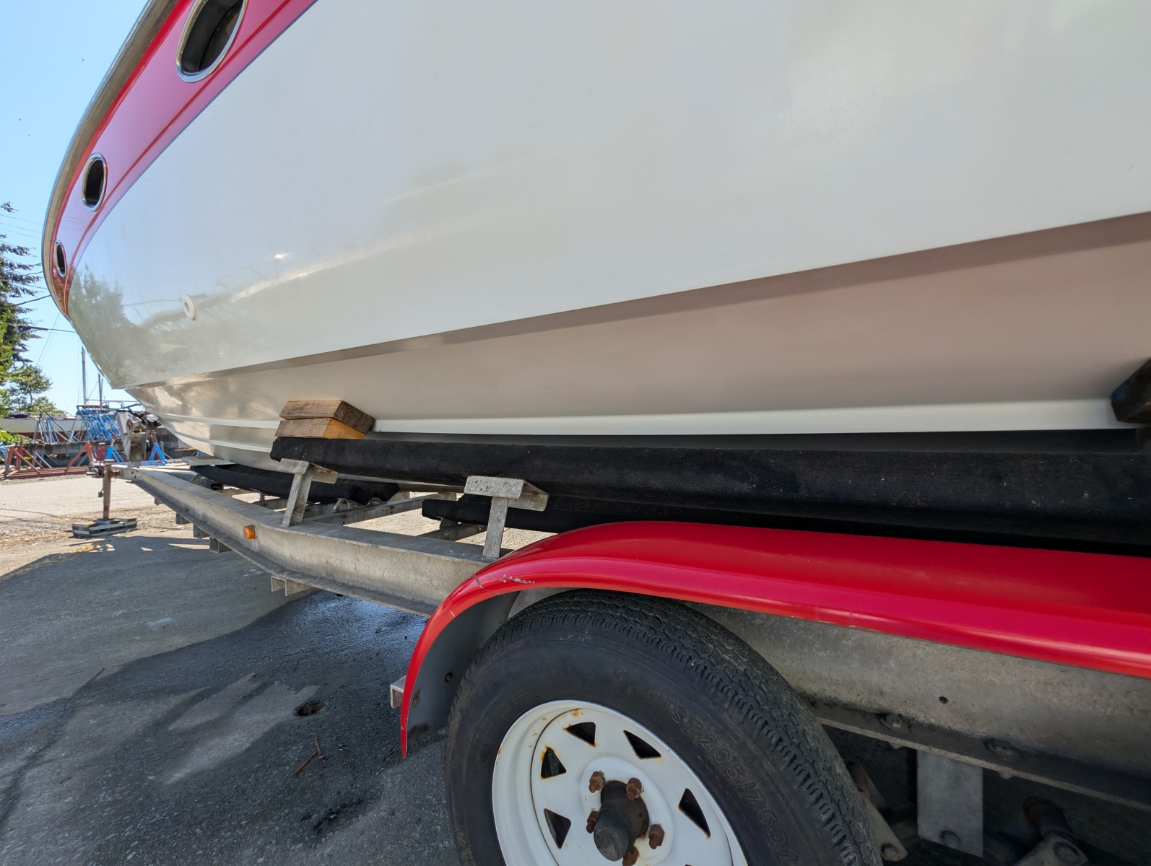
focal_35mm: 12
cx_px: 576
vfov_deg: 94.6
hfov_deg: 110.5
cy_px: 433
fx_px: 400
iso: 48
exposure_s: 1/1340
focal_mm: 2.02
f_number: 1.7
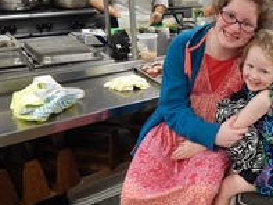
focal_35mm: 43
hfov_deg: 40.3
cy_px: 71
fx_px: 339
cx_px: 249
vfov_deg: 33.4
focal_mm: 4
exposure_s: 1/30
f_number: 3
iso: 250
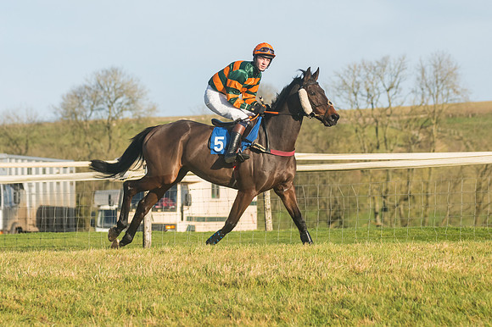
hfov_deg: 8.9
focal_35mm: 232
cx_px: 246
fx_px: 3169
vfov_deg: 5.9
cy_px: 164
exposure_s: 1/5000
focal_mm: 155
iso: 400
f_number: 5
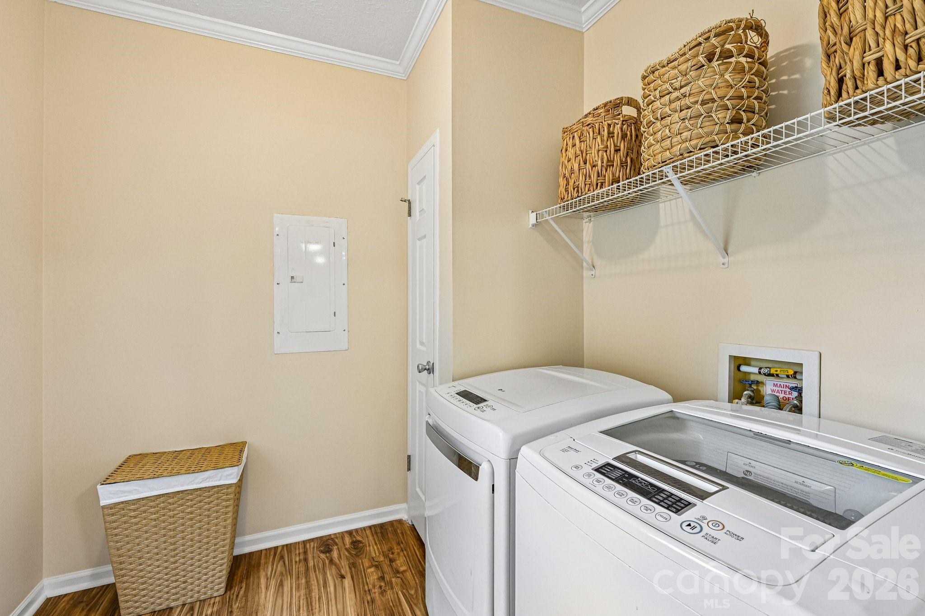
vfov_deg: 73.7
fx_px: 411
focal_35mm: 16
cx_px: 462
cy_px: 308
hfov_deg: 96.7
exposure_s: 1/10
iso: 400
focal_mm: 16
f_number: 8
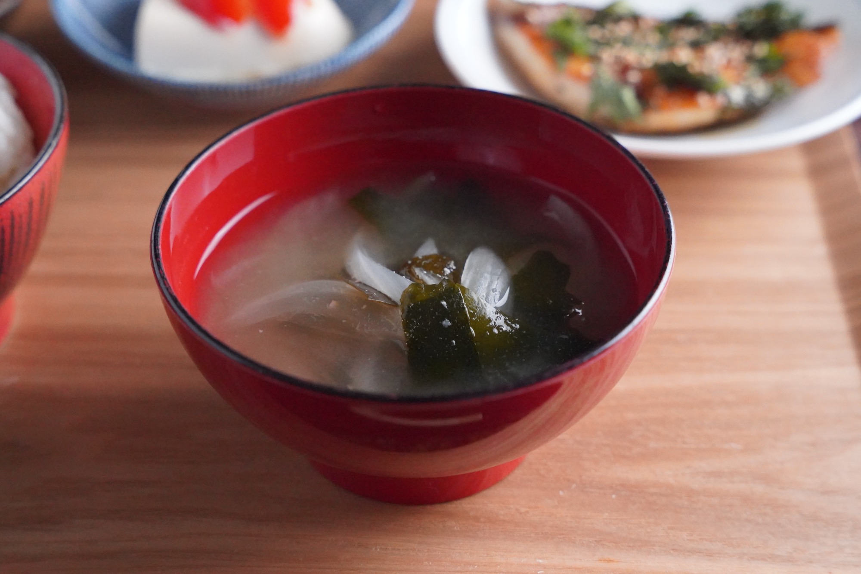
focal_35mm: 70
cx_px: 430
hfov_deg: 28.8
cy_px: 287
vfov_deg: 19.5
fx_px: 1674
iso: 20000
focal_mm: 70
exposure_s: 1/500
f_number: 6.3
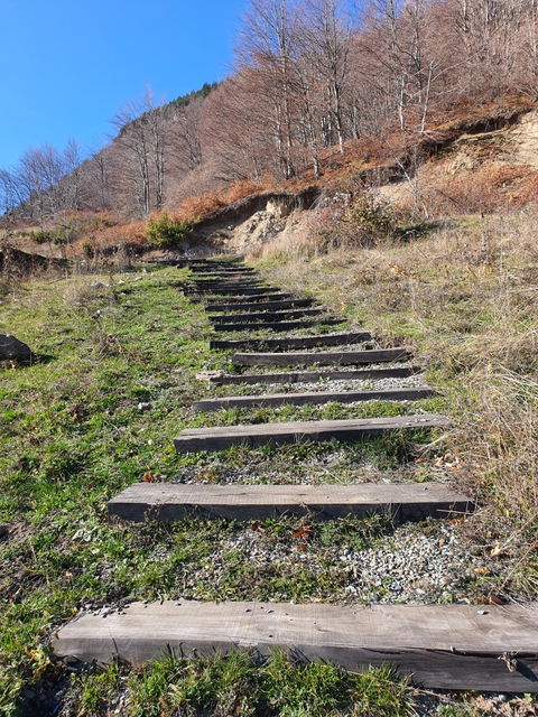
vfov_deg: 67.3
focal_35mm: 26
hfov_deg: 53.1
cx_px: 269
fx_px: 539
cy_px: 358
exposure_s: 1/706
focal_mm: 4.3
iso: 50
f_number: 2.4
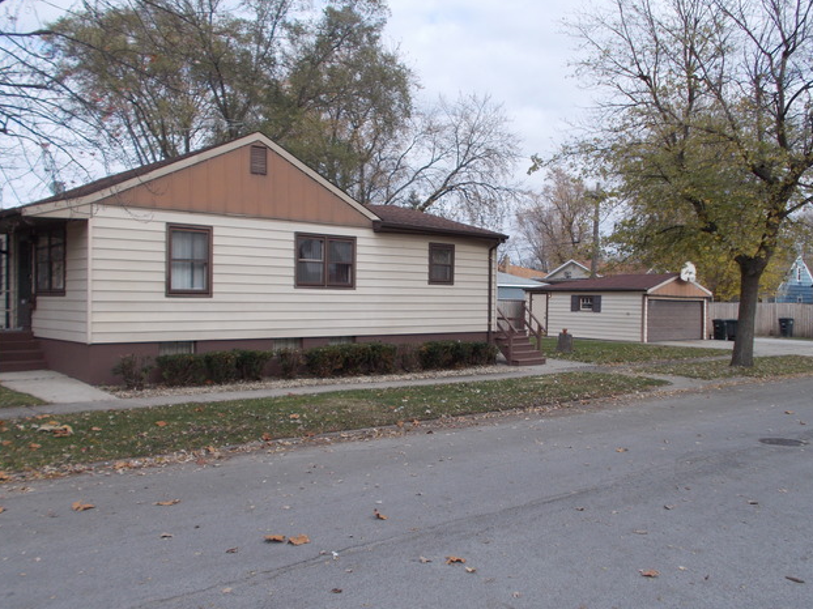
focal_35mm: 35
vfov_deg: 40.7
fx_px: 822
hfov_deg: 52.6
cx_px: 403
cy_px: 306
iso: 80
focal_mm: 6
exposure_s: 1/500
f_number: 3.6
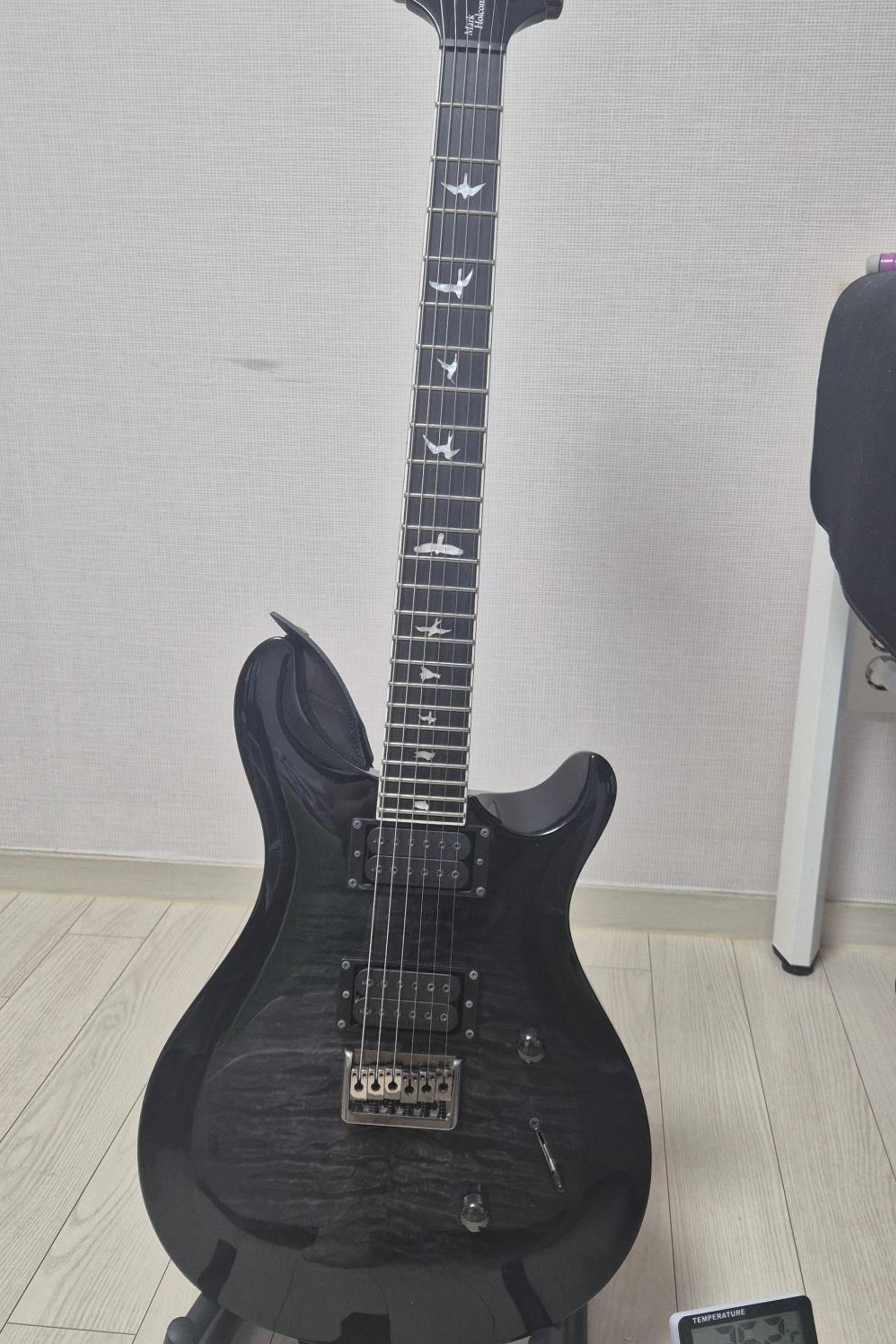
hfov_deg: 53.1
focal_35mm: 24
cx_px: 464
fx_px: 896
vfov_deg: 73.7
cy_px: 674
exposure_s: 1/120
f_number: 1.8
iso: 200
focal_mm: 5.4
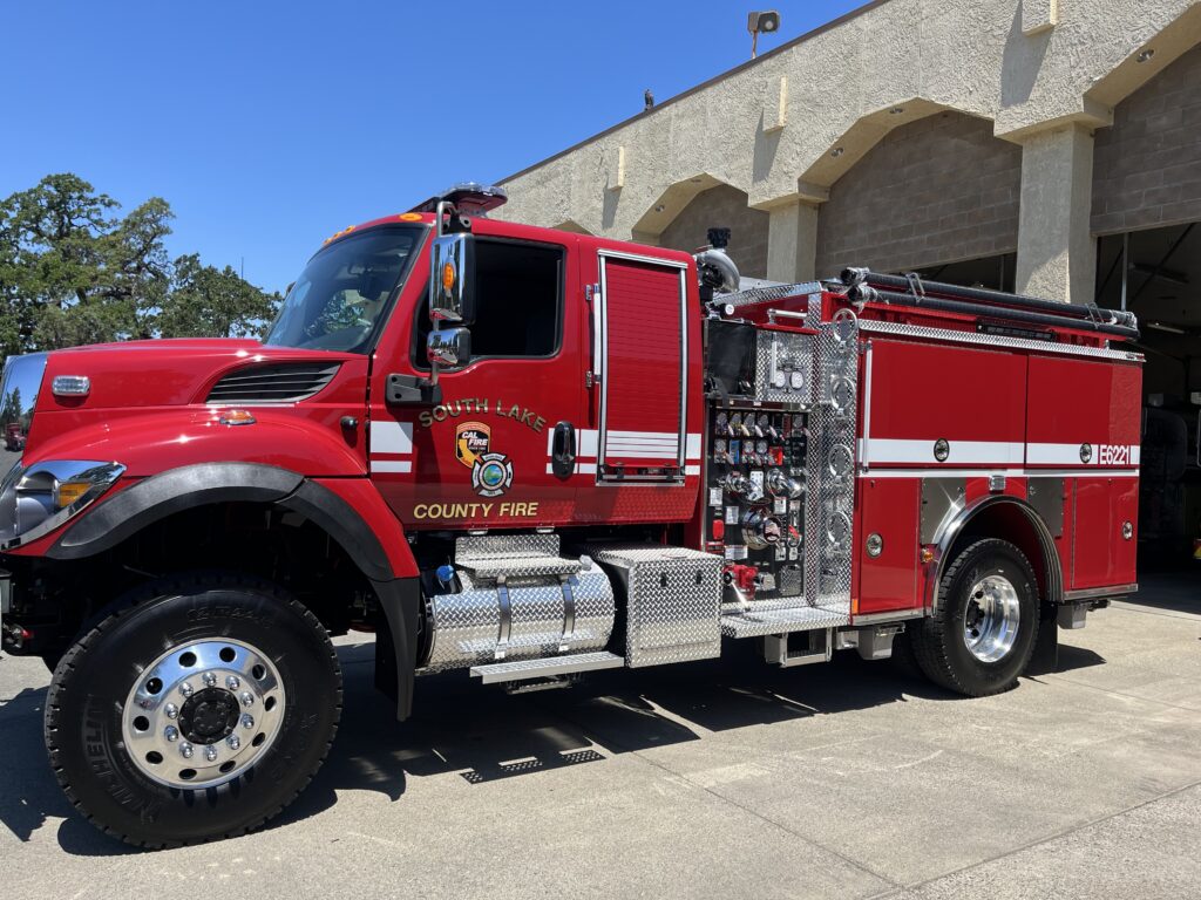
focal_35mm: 26
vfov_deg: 53.1
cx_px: 600
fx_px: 902
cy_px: 450
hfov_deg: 67.3
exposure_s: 1/2358
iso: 50
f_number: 1.6
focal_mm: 5.1
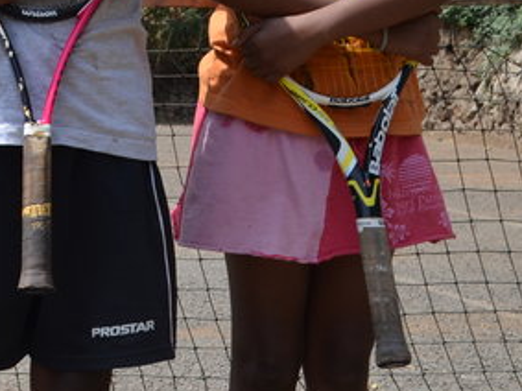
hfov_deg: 12.9
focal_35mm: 146
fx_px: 2201
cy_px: -138
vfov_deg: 9.9
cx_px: -227
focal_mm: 28
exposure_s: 1/250
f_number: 8
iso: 180
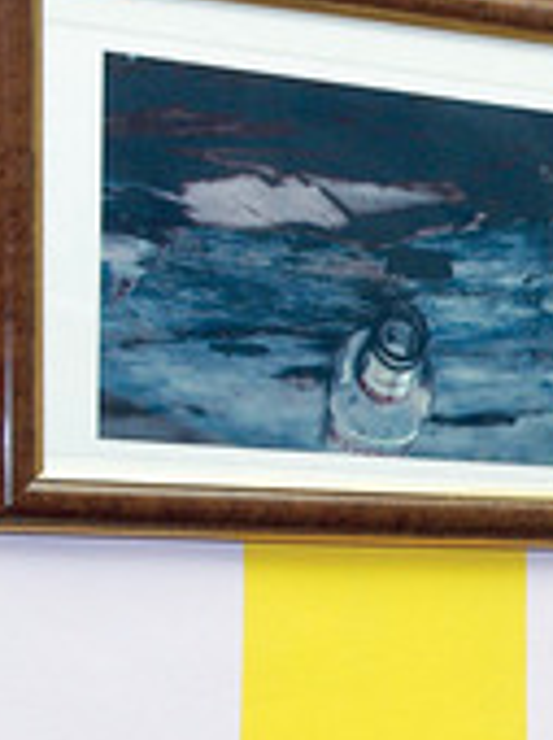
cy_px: 662
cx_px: 1245
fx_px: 3135
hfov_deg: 9.2
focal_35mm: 147
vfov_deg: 13.4
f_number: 5.6
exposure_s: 1/125
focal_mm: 27
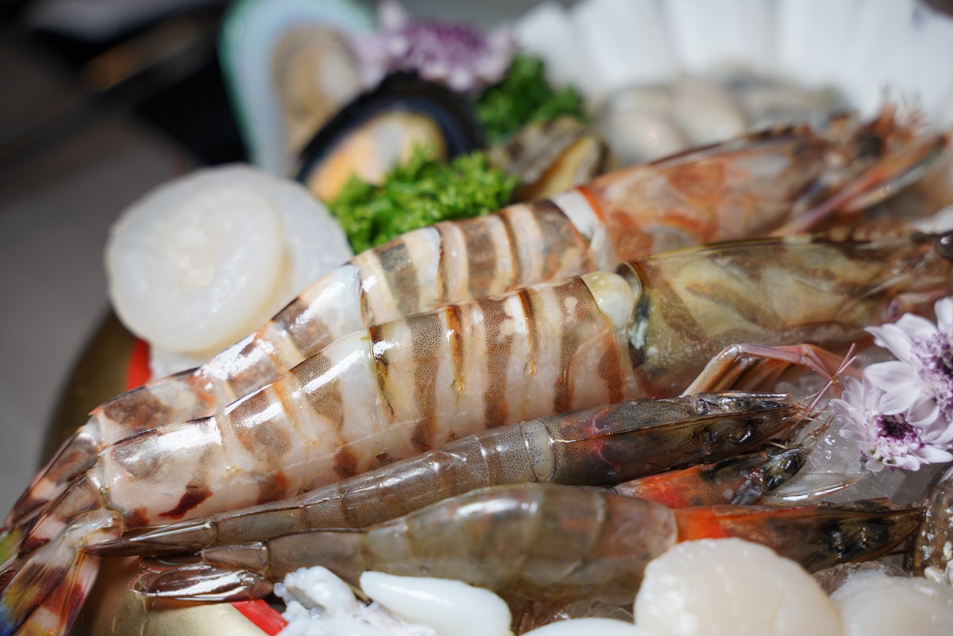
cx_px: 476
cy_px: 318
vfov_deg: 18.2
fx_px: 1985
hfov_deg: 27.0
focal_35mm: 75
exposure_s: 1/100
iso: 100
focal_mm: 75
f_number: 4
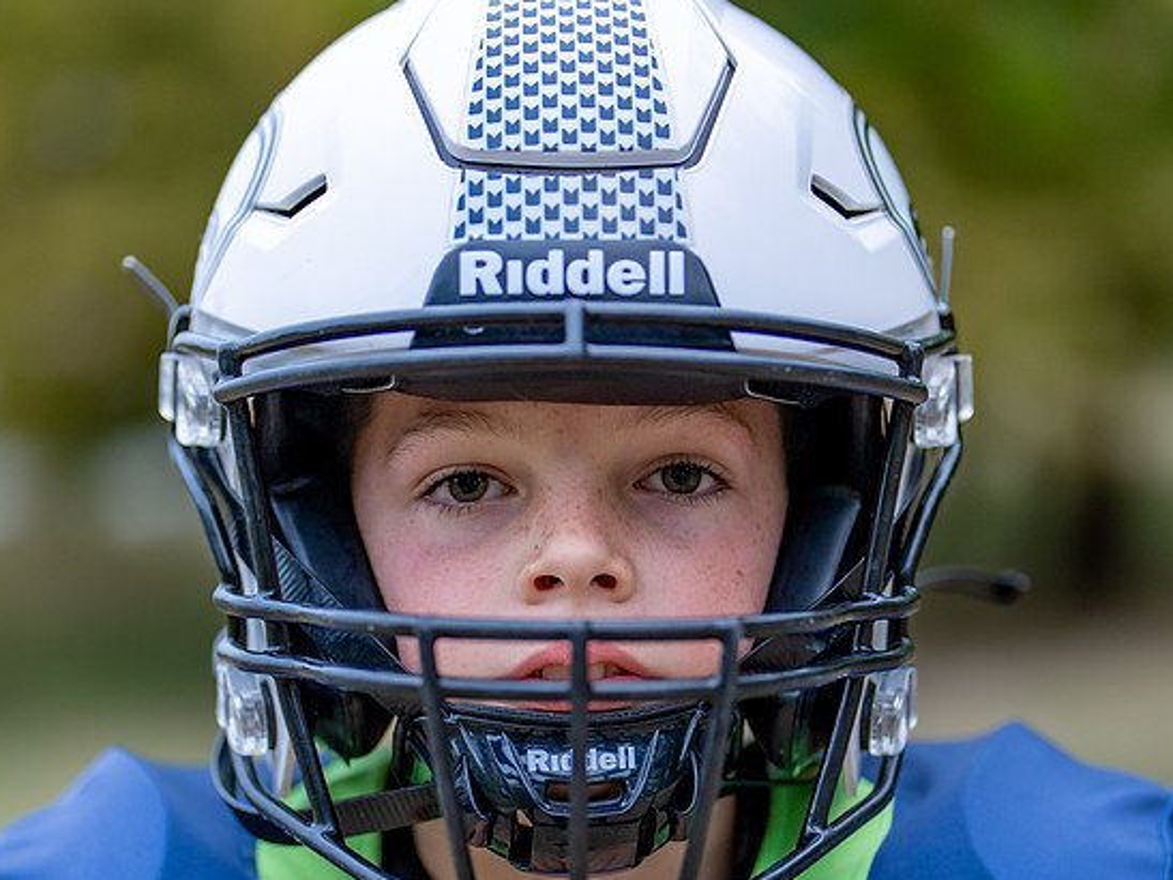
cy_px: 743
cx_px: 562
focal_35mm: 105
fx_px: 3557
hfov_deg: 18.7
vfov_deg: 14.0
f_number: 1.2
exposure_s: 1/400
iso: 200
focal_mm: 50
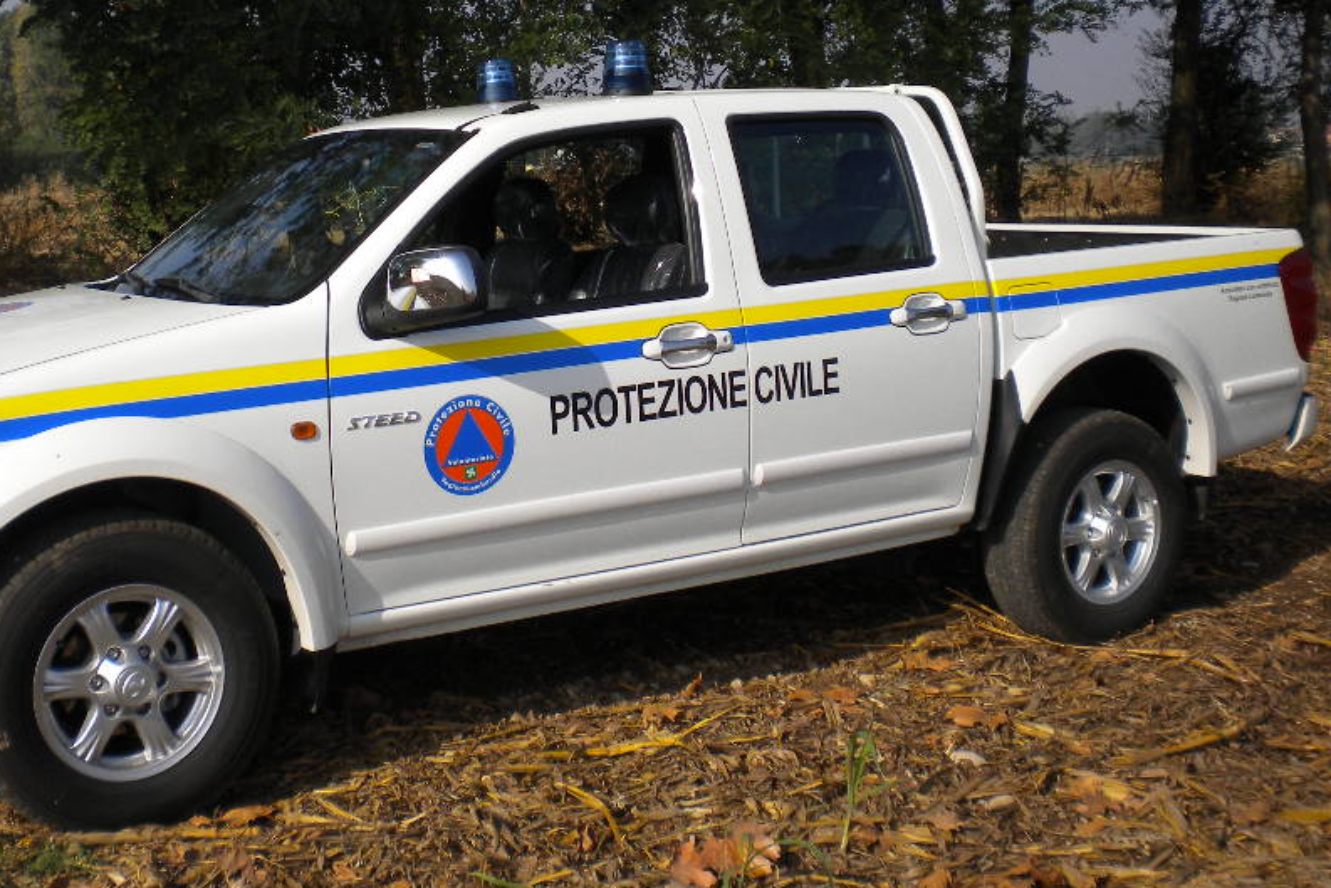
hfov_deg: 41.6
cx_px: 500
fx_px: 1738
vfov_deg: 28.5
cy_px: 292
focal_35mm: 47
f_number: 4.6
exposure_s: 1/850
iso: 80
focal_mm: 6.3
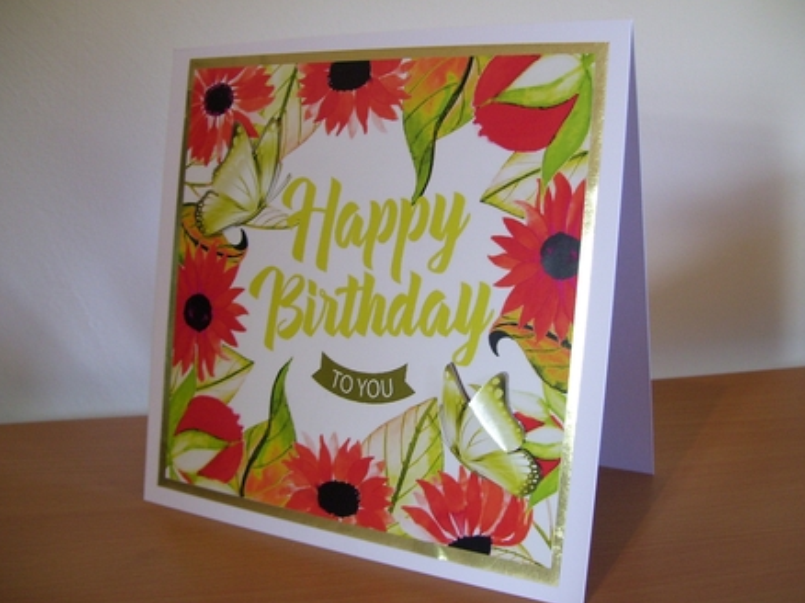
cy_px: 308
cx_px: 406
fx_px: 860
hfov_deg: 50.2
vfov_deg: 38.6
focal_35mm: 37
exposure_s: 1/20
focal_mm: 6
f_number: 2.7
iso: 160
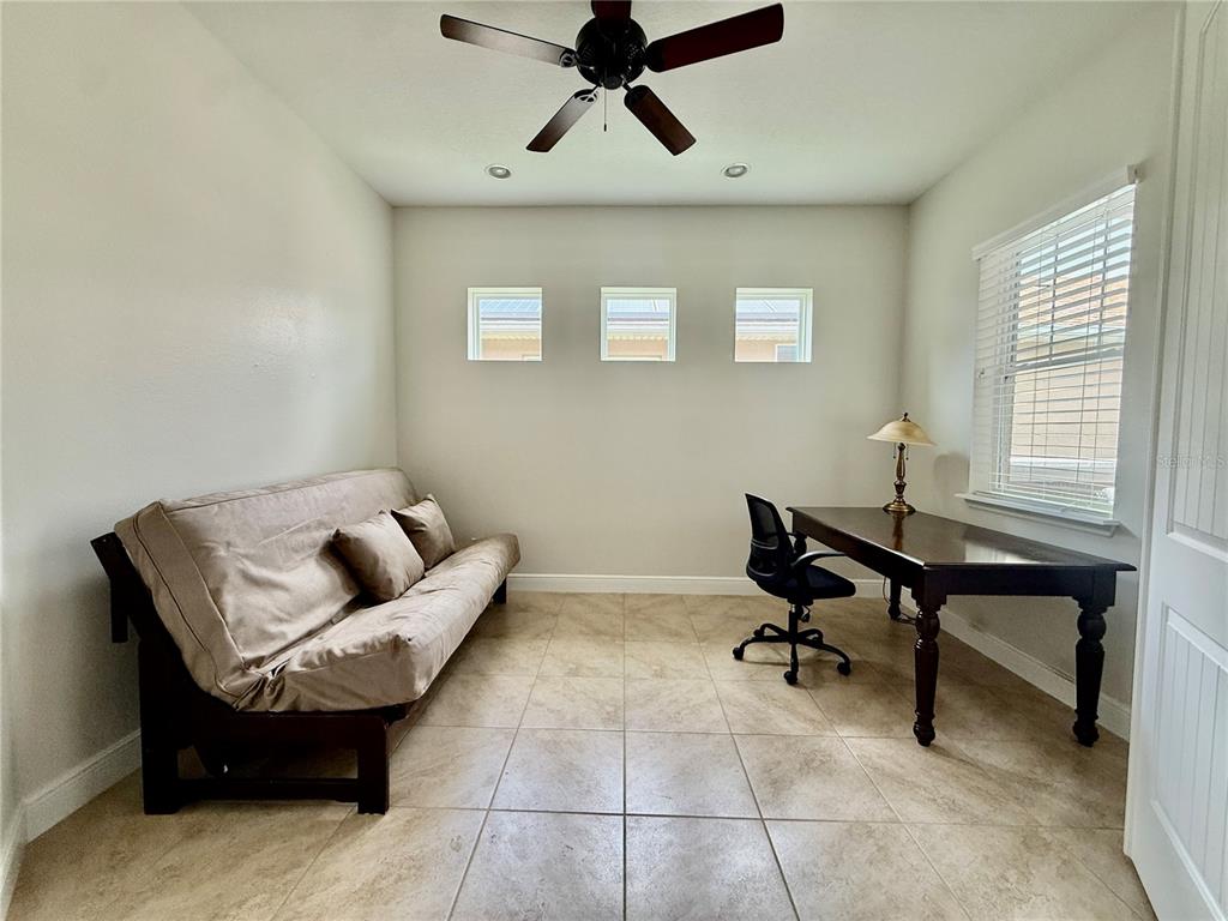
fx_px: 497
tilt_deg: -3.4
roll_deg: -0.4
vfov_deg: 85.7
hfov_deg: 102.1
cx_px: 614
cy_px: 460
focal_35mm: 14
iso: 200
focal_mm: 2.22
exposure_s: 1/99
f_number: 2.2
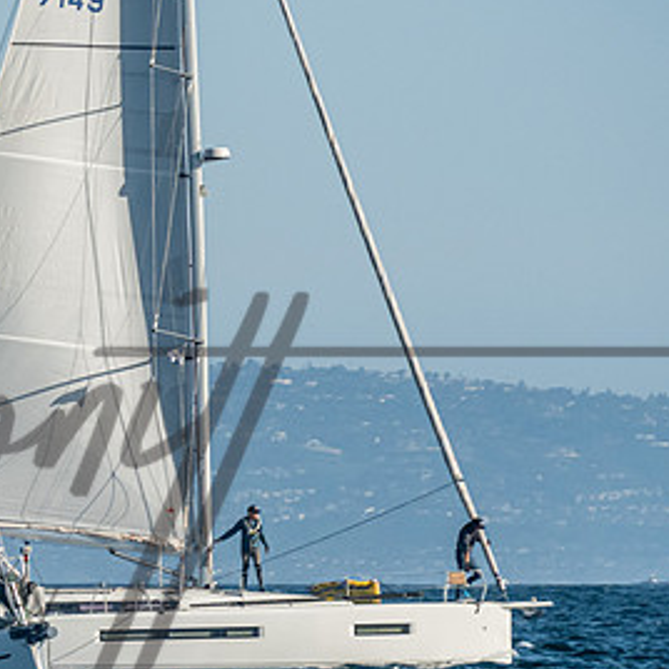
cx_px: -517
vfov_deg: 2.8
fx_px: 13447
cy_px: 554
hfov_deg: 2.8
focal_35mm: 615
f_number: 6.3
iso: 400
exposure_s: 1/1600
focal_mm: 165
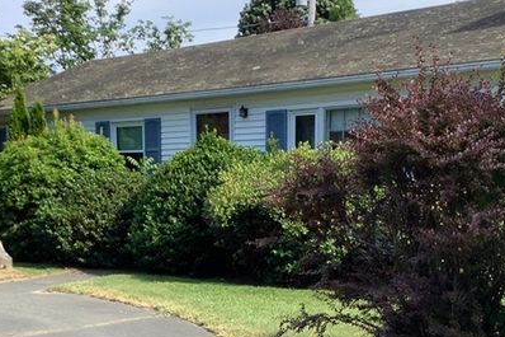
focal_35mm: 54
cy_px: 260
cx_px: 208
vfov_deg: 24.7
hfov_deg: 36.8
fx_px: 757
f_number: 2.4
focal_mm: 3.3
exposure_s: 1/657
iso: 25
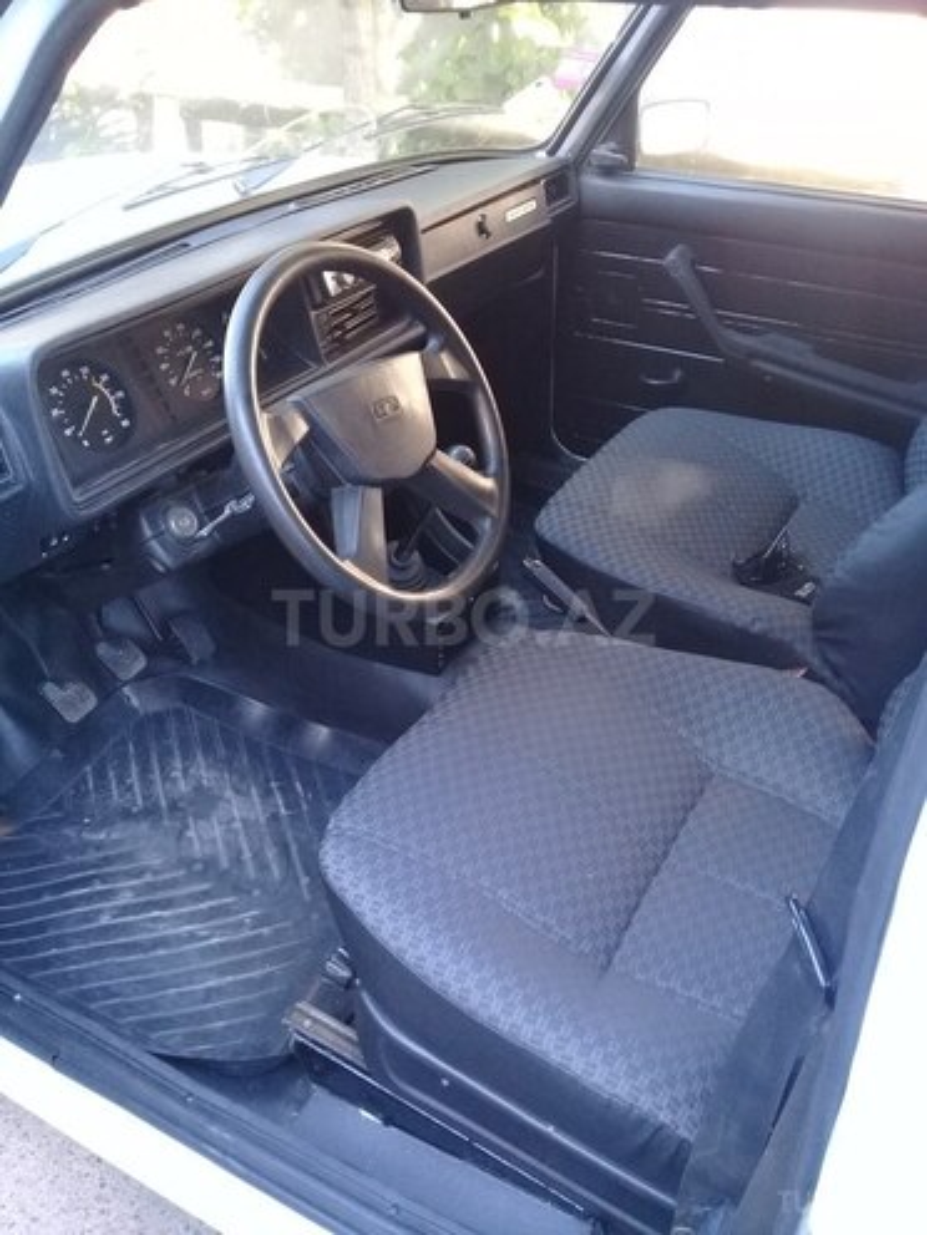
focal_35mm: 31
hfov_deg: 45.4
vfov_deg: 58.4
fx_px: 1107
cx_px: 464
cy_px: 618
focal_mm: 3.3
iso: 100
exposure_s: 1/33
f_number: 2.2
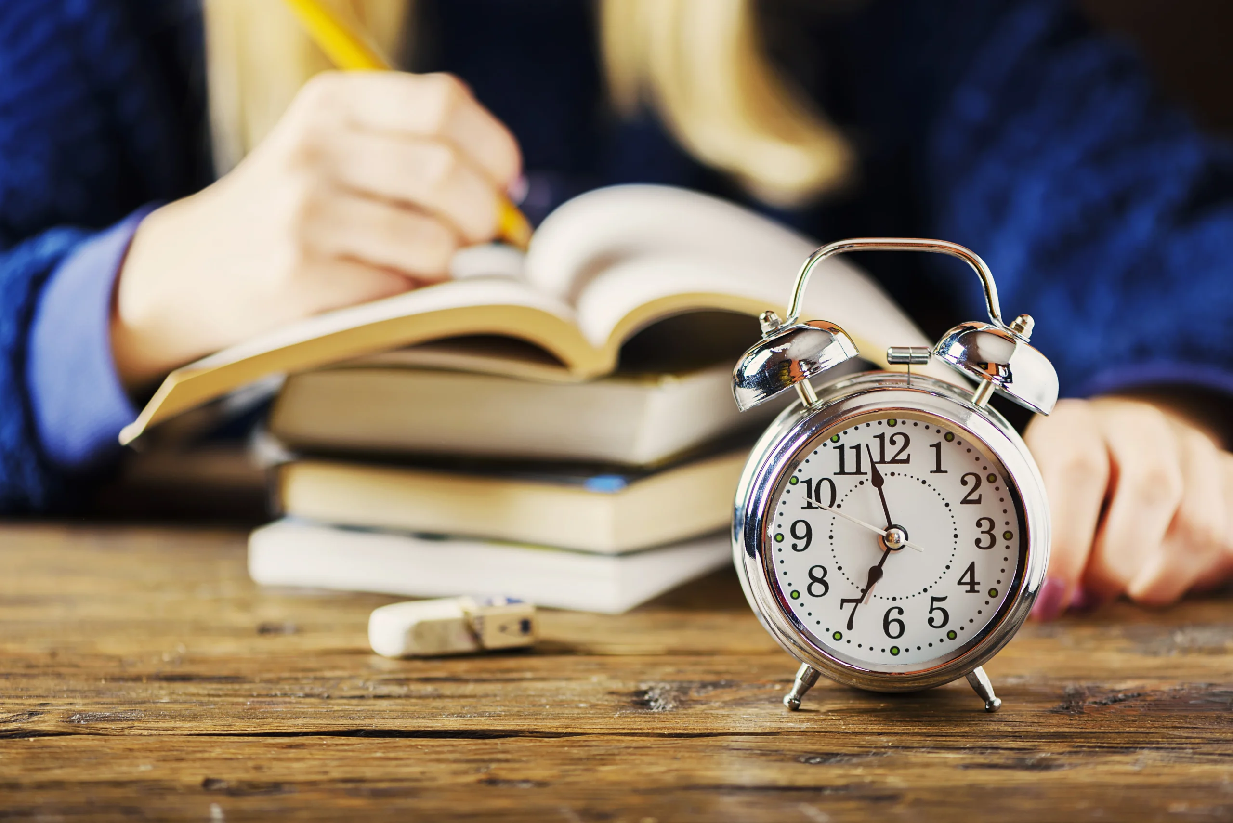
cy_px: 412
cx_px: 616
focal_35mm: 105
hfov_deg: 19.4
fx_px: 3597
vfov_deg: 13.1
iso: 100
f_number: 3.5
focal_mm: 105
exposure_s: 1/200
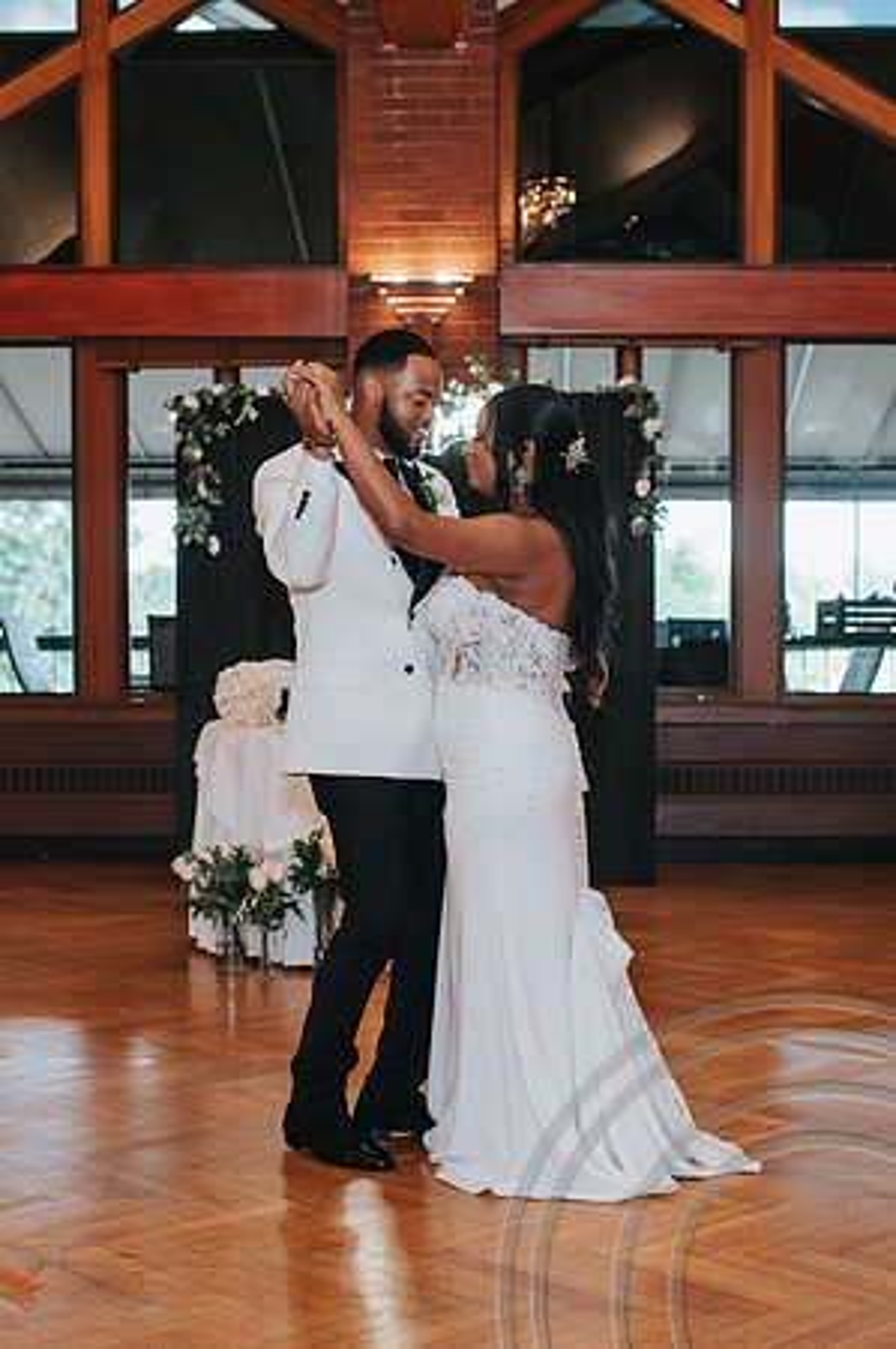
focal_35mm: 62
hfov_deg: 21.9
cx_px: 475
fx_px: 2320
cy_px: 704
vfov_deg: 32.4
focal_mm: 35
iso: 640
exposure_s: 1/200
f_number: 2.8
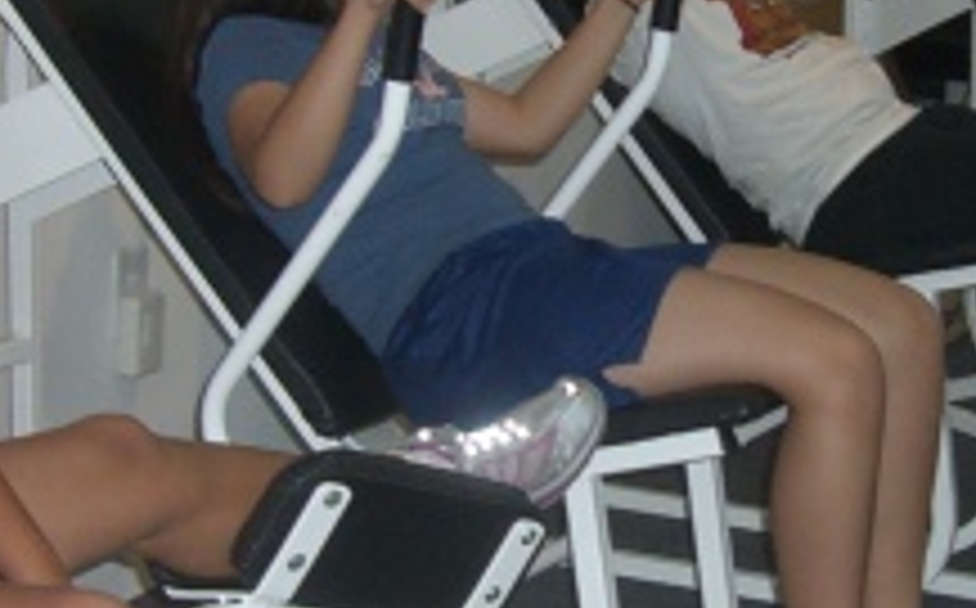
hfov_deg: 17.4
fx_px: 3161
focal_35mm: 119
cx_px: 769
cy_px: 234
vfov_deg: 11.0
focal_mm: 6.2
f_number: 2.7
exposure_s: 1/60
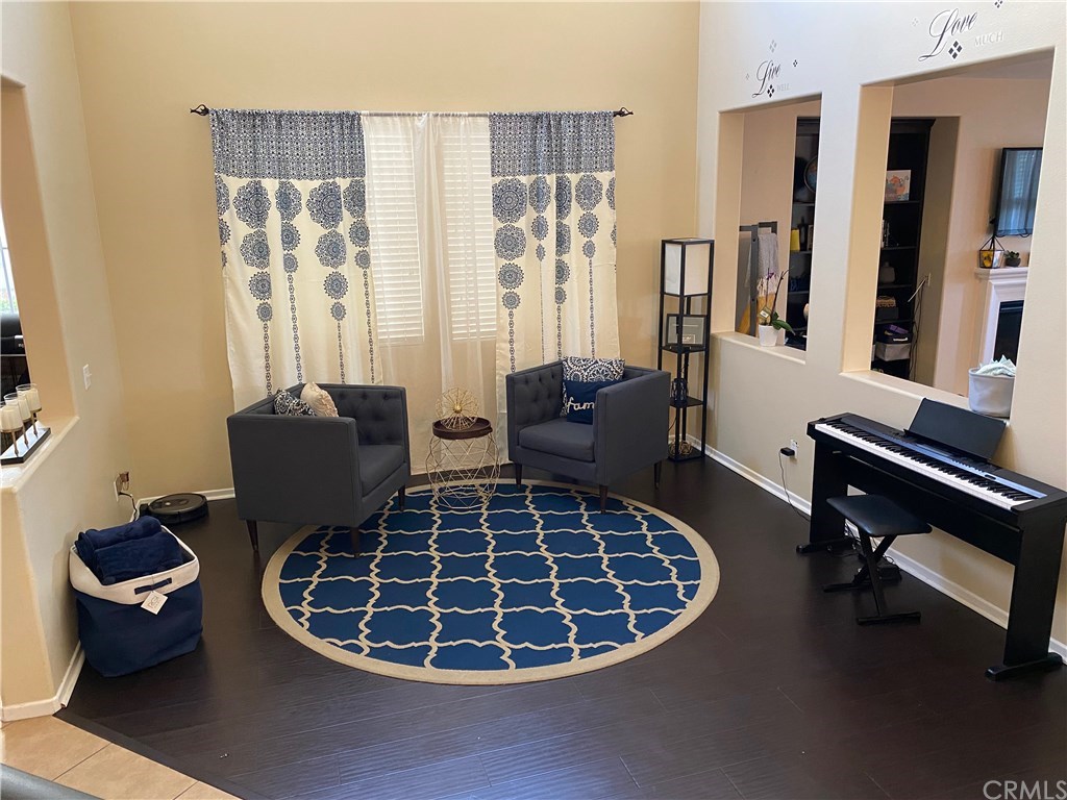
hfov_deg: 67.3
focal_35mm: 26
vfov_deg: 53.1
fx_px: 801
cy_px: 400
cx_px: 534
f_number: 1.8
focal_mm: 4.25
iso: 250
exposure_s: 1/60
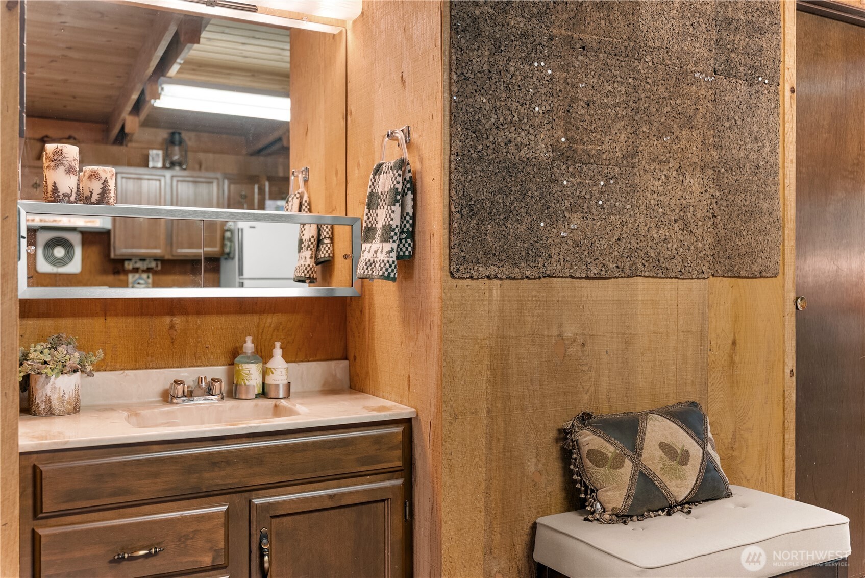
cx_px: 432
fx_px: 748
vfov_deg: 42.2
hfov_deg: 60.1
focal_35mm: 31
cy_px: 289
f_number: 2.8
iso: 400
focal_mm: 31.1
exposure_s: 1/15
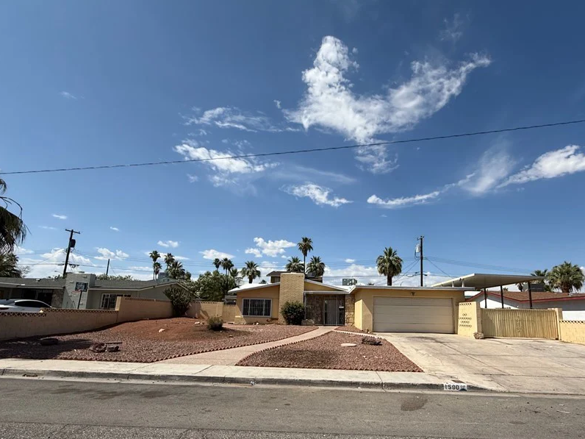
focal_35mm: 18
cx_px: 325
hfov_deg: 87.4
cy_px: 264
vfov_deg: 70.8
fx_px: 304
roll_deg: -1.5
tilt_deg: +9.9
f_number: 2.2
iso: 50
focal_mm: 2.22
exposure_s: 1/4762
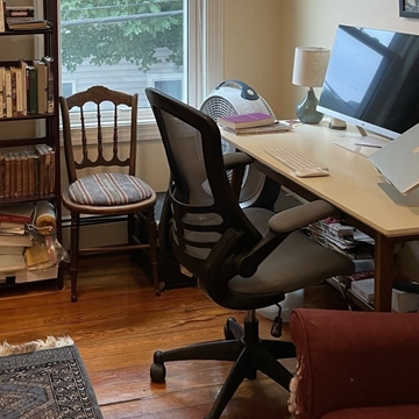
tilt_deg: -4.7
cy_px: 45
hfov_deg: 34.2
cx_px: 125
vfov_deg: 33.0
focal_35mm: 49
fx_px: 671
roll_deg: +0.9
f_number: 1.6
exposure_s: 1/60
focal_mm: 4.2
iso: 125
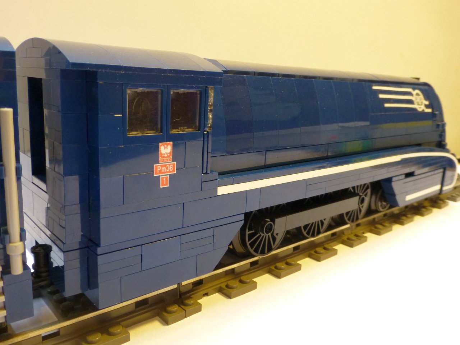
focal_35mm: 30
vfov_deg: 46.8
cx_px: 230
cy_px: 172
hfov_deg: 60.0
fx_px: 399
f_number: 3.6
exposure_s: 1/25
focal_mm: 5.4
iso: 400
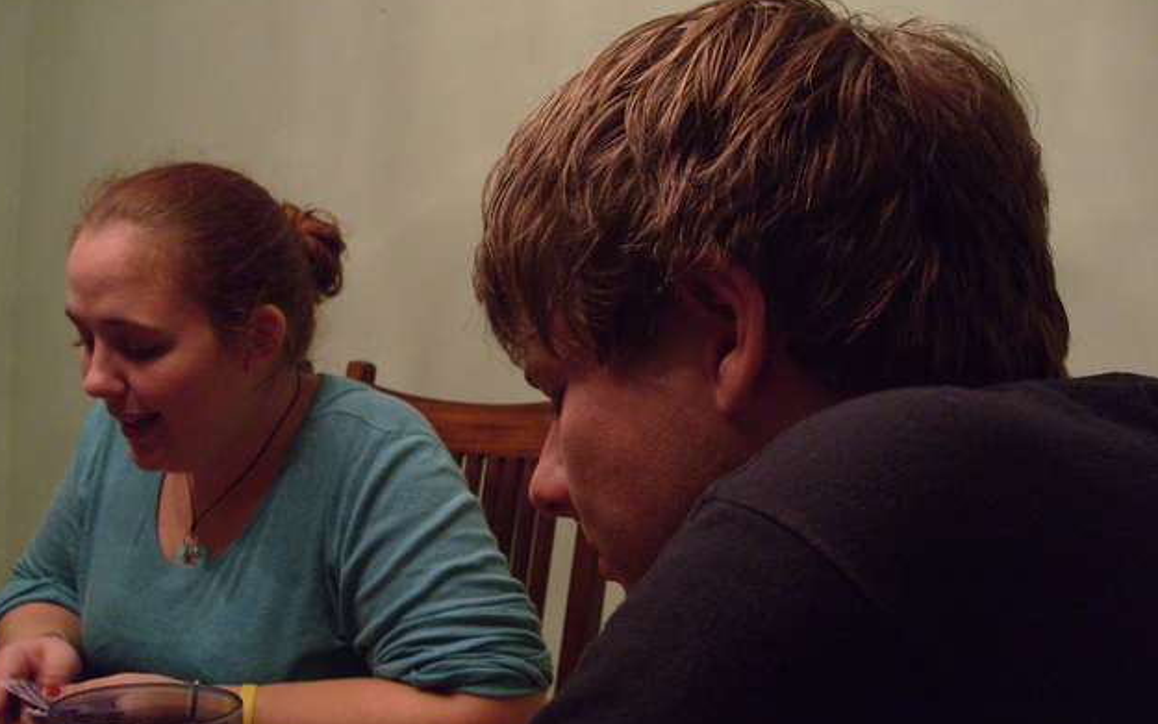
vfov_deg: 33.6
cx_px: 569
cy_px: 391
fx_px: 1200
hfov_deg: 51.5
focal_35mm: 38
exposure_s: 1/20
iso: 400
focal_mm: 7.8
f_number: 2.8
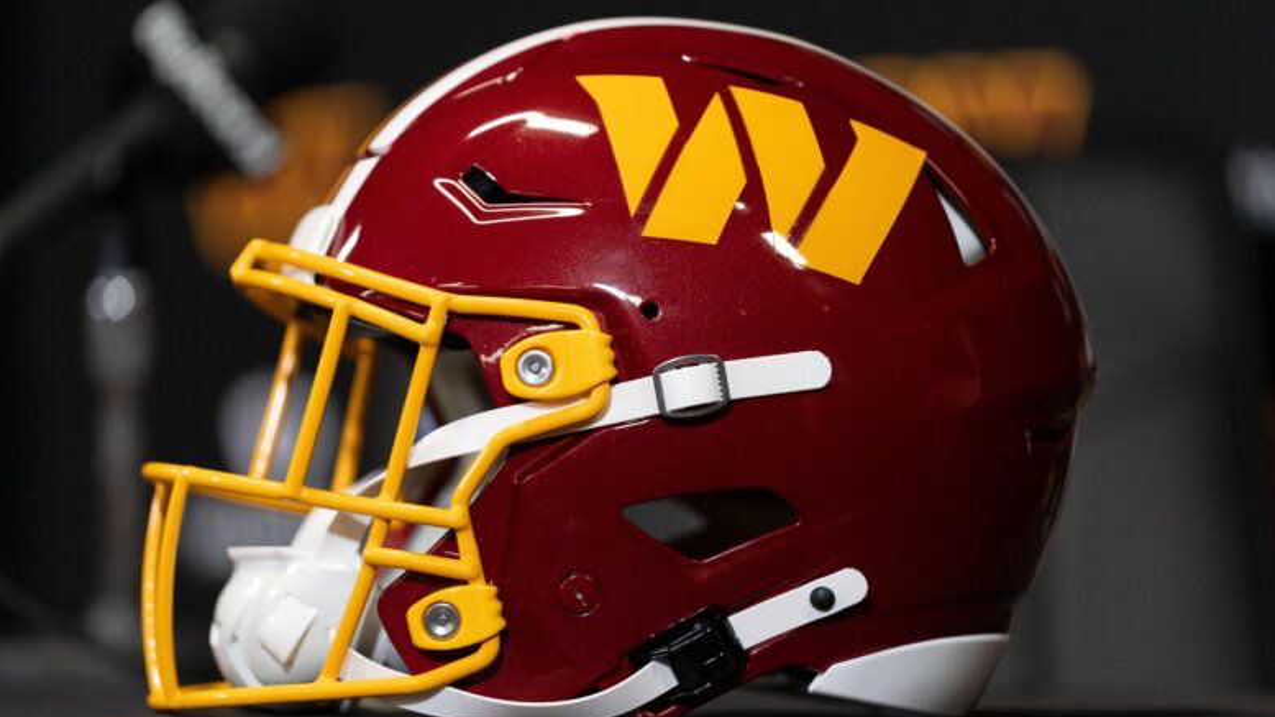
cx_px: 638
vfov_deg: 6.7
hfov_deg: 11.8
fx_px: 6153
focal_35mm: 182
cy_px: 374
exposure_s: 1/500
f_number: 2.8
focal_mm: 173
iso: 3200
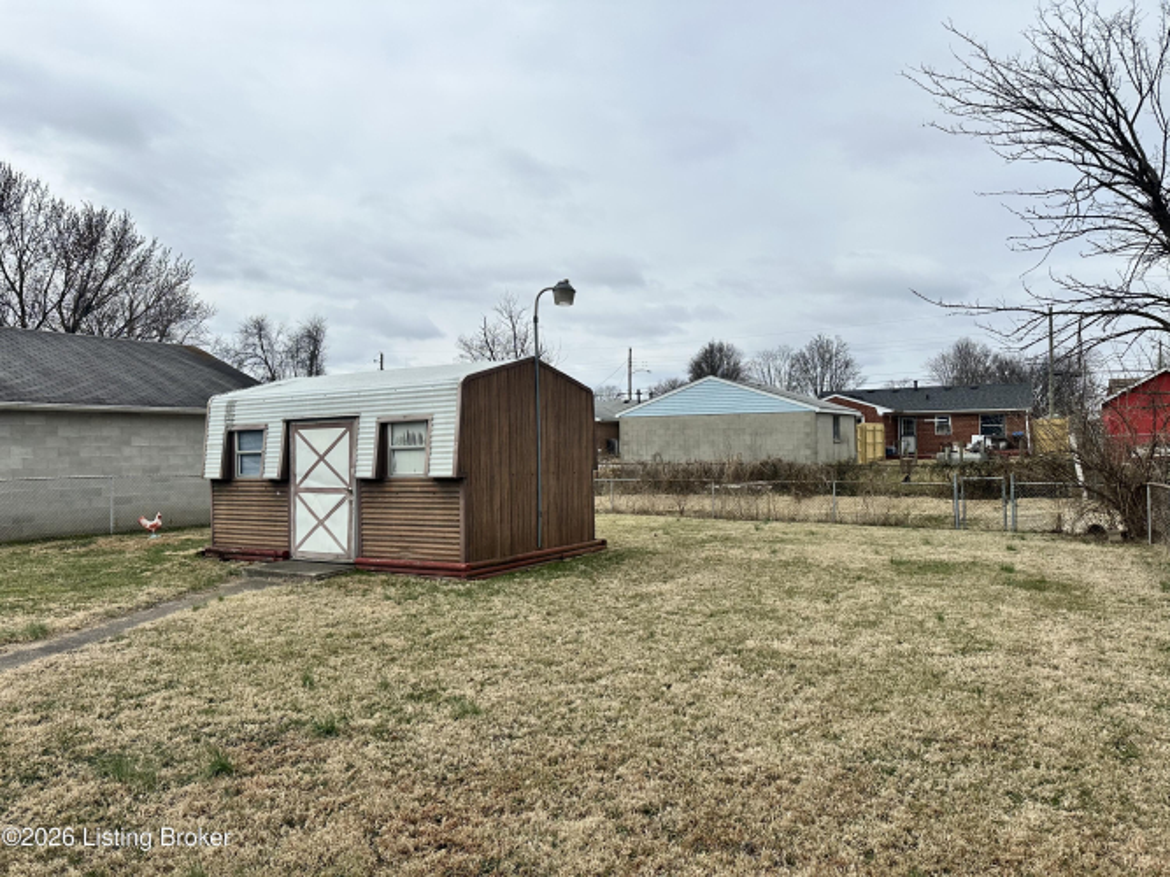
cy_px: 438
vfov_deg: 56.8
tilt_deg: -0.1
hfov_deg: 71.6
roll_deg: +1.0
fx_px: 811
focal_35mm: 24
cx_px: 585
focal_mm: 6.86
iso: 80
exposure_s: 1/6623
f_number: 1.78
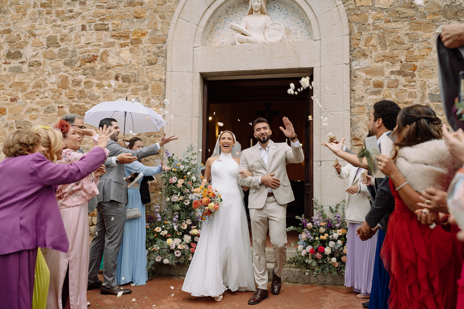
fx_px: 378
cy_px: 154
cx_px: 232
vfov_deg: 44.5
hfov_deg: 63.1
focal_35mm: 29
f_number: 2.5
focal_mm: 28
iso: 250
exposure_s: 1/250
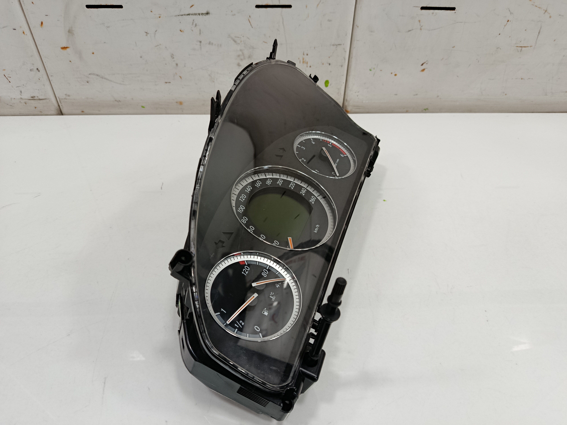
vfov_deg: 56.8
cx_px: 284
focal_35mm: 24
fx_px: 393
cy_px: 212
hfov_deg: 71.6
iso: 1000
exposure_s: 1/100
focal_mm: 5.24
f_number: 1.7
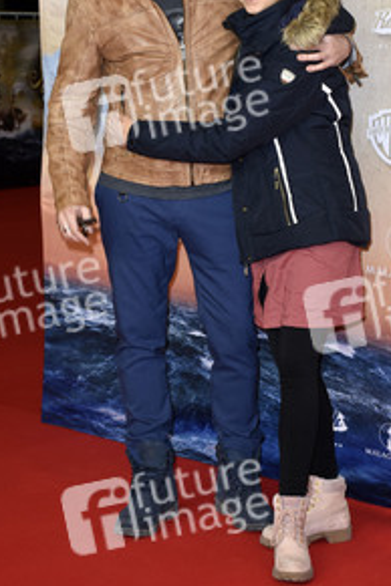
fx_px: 1678
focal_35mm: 103
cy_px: 205
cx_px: 224
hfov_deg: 13.3
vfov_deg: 19.8
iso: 640
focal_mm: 50
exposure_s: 1/100
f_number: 6.3
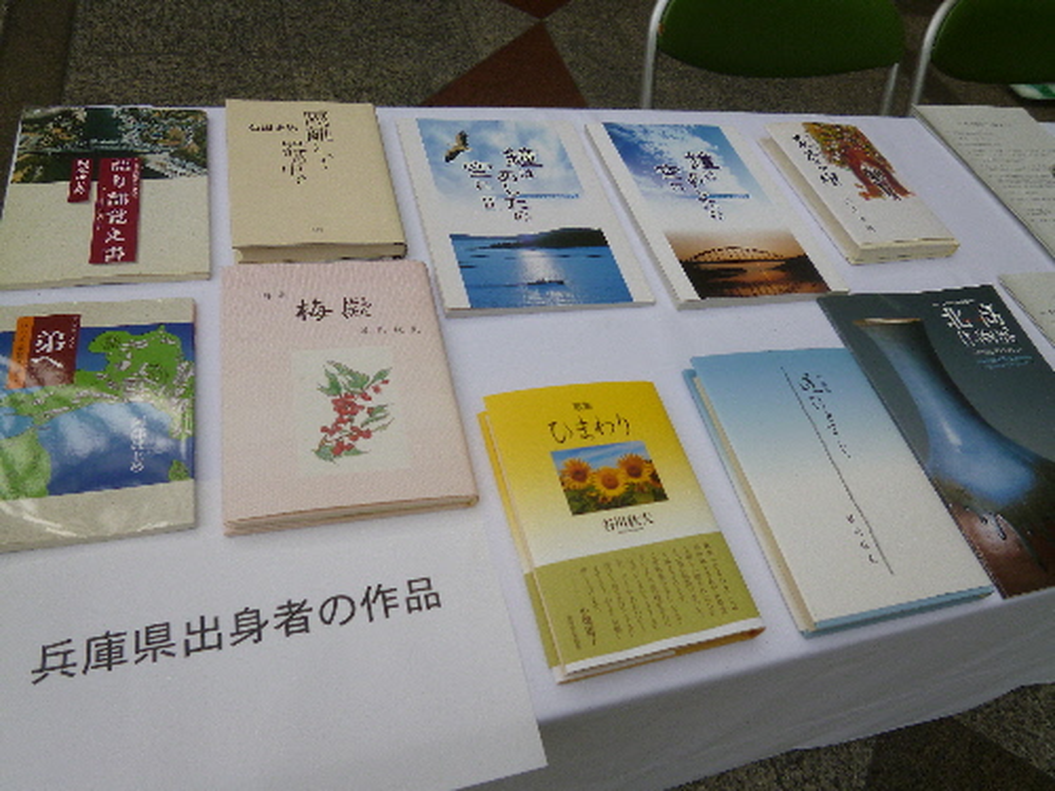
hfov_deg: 71.6
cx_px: 528
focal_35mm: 24
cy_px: 396
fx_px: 731
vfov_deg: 56.8
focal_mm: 4.3
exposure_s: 1/200
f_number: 2.5
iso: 100
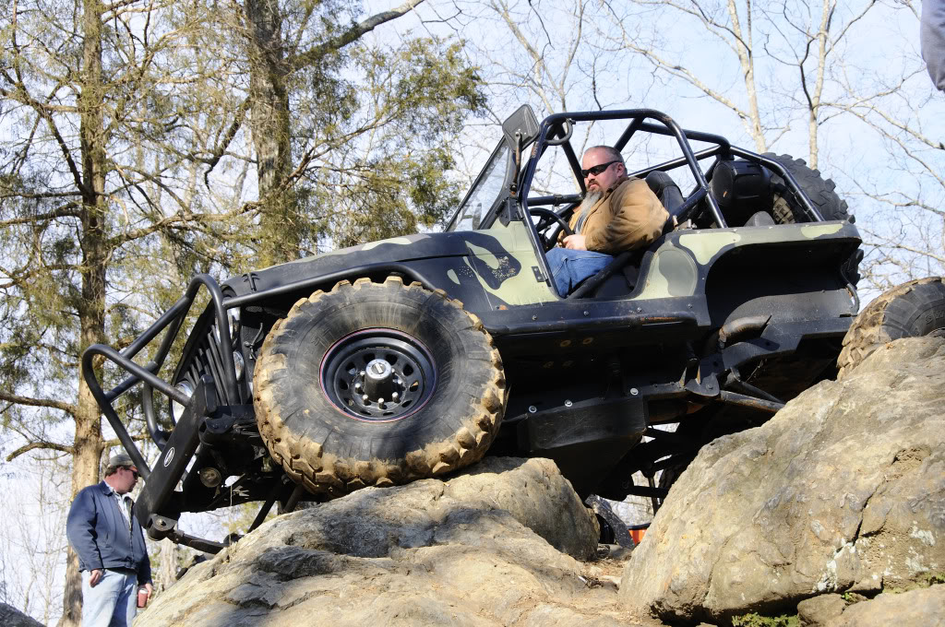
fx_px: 2163
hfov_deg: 24.6
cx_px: 472
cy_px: 314
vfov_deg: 16.5
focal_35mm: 82
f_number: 8
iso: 200
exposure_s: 1/125
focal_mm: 55
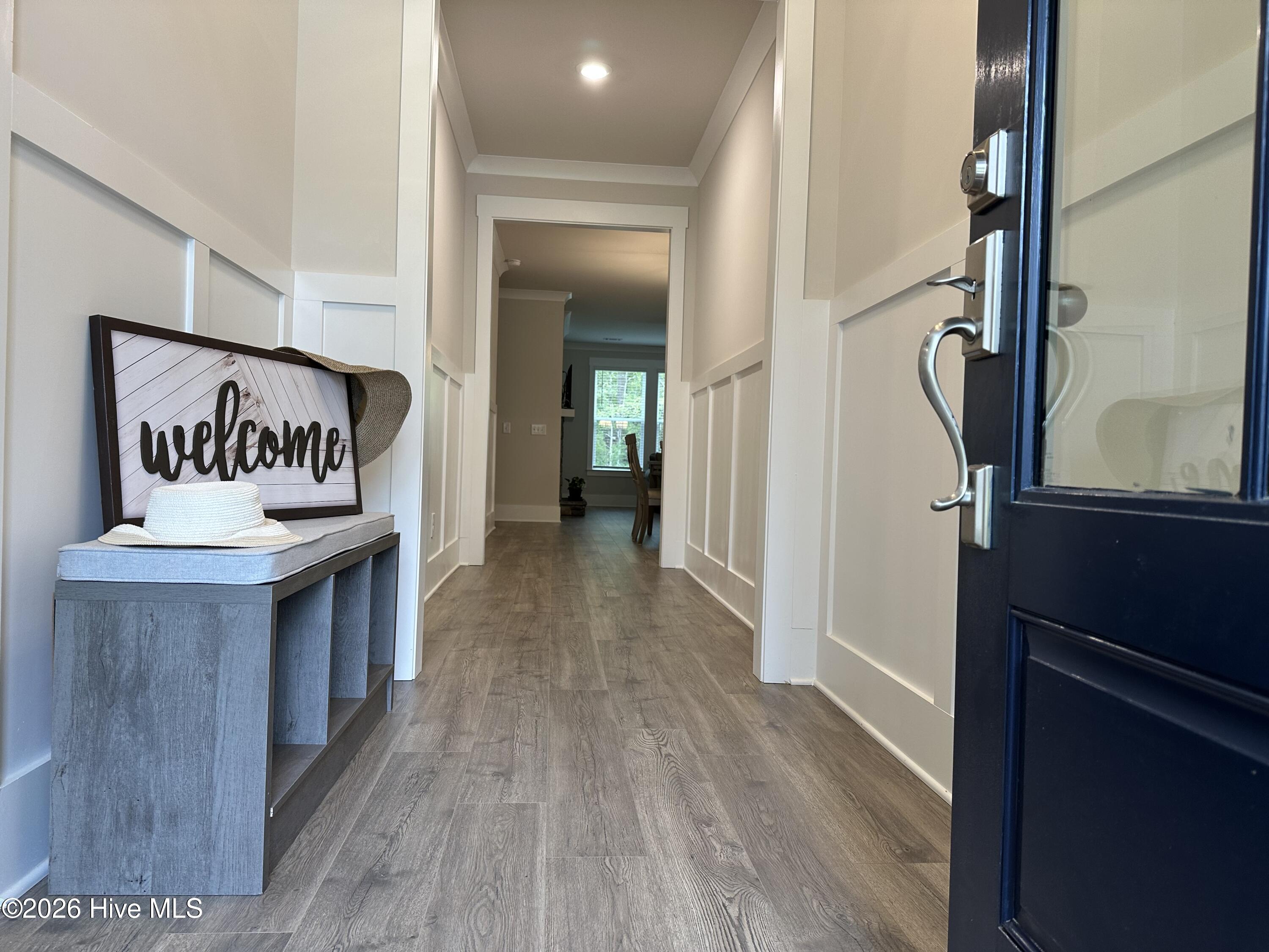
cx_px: 634
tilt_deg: -0.7
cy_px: 476
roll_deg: -1.7
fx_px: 880
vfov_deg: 56.8
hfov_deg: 71.6
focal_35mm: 24
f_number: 1.78
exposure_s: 1/60
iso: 125
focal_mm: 6.86
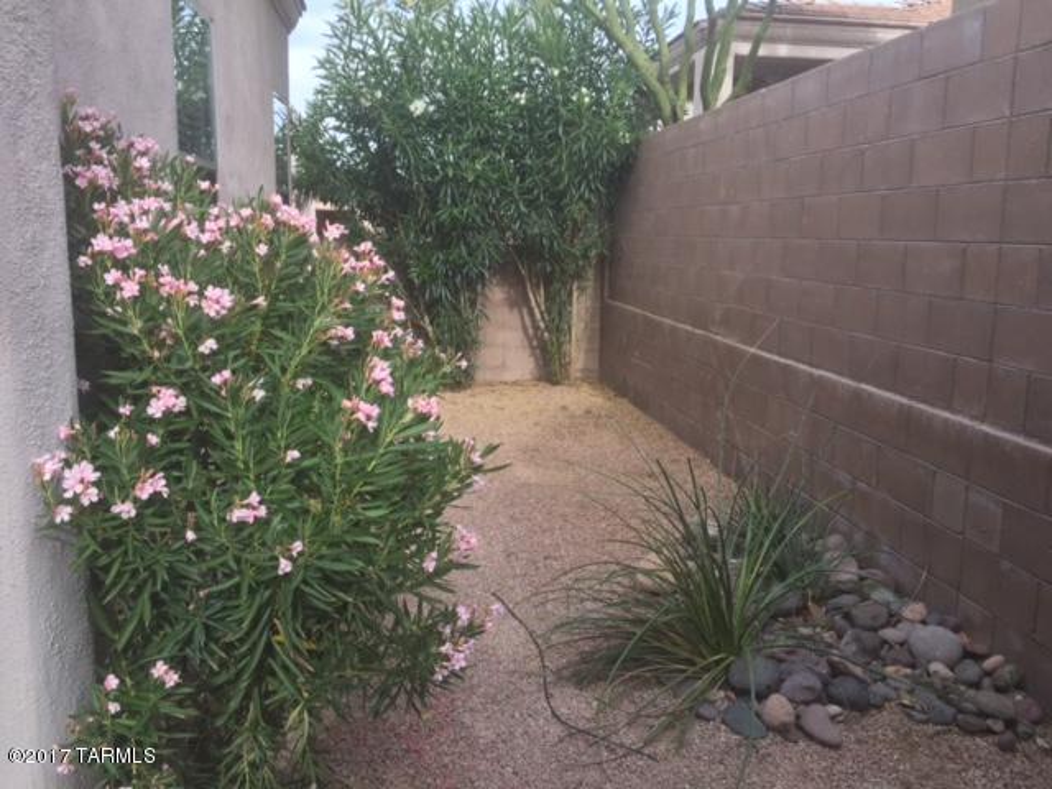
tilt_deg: -11.4
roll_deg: -1.2
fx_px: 881
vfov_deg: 48.2
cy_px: 394
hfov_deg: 61.7
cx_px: 526
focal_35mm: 29
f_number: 2.2
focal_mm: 4.15
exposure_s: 1/311
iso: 32
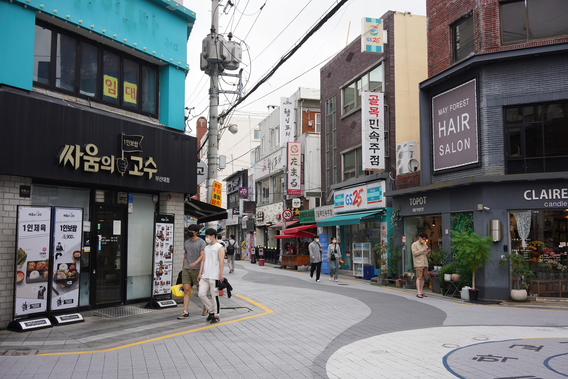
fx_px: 552
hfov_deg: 54.4
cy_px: 190
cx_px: 284
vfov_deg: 37.9
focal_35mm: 35
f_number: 11
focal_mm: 35
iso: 400
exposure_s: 1/100
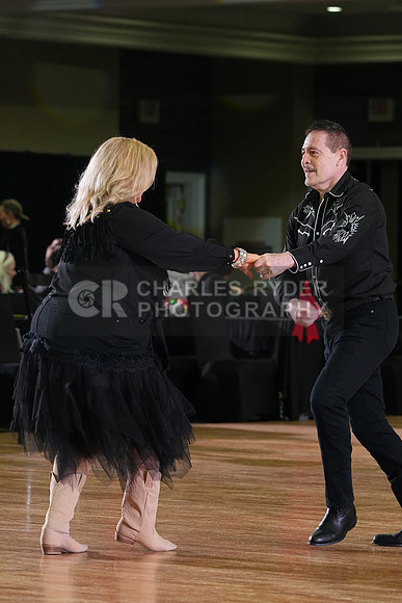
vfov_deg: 10.4
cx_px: 201
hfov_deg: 7.0
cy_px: 302
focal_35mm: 197
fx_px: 3298
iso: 6400
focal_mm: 197
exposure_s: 1/320
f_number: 5.6
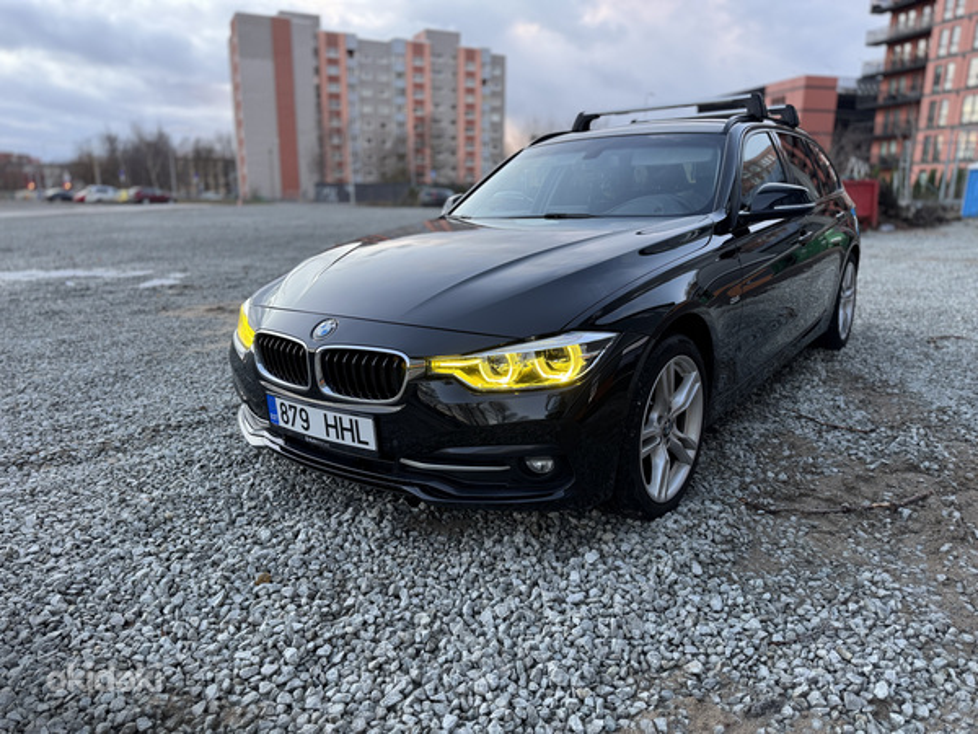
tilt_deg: -14.7
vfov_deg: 56.8
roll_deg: -0.8
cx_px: 489
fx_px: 678
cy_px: 367
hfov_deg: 71.6
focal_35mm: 24
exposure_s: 1/99
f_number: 1.78
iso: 100
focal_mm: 6.76
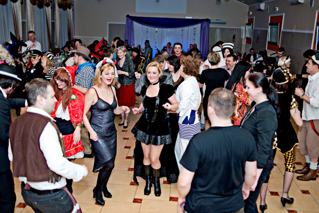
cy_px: 106
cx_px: 160
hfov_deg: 54.4
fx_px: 310
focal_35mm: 35
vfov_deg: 37.9
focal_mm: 35
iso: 400
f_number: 2.8
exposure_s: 1/320
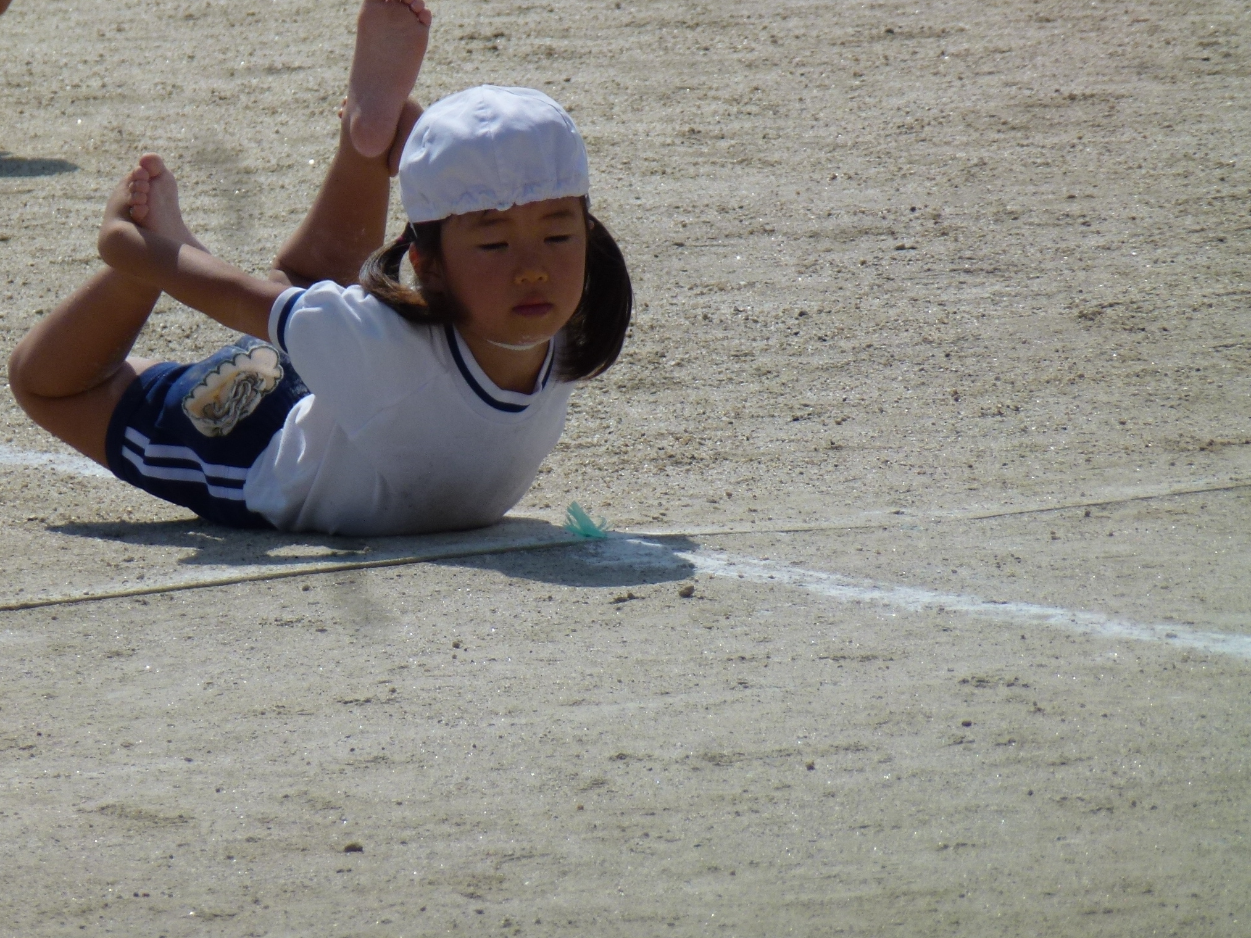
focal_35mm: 485
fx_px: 17527
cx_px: 480
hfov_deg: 4.1
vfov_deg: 3.1
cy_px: 466
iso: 100
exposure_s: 1/1300
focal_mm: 68.8
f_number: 5.9
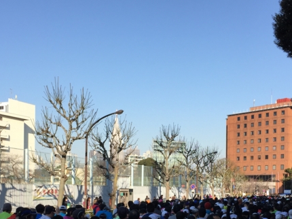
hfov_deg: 35.6
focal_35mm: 54
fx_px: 455
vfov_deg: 26.3
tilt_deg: +0.4
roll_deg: -0.4
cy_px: 188
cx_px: 145
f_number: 2.2
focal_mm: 4.15
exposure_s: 1/1199
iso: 32
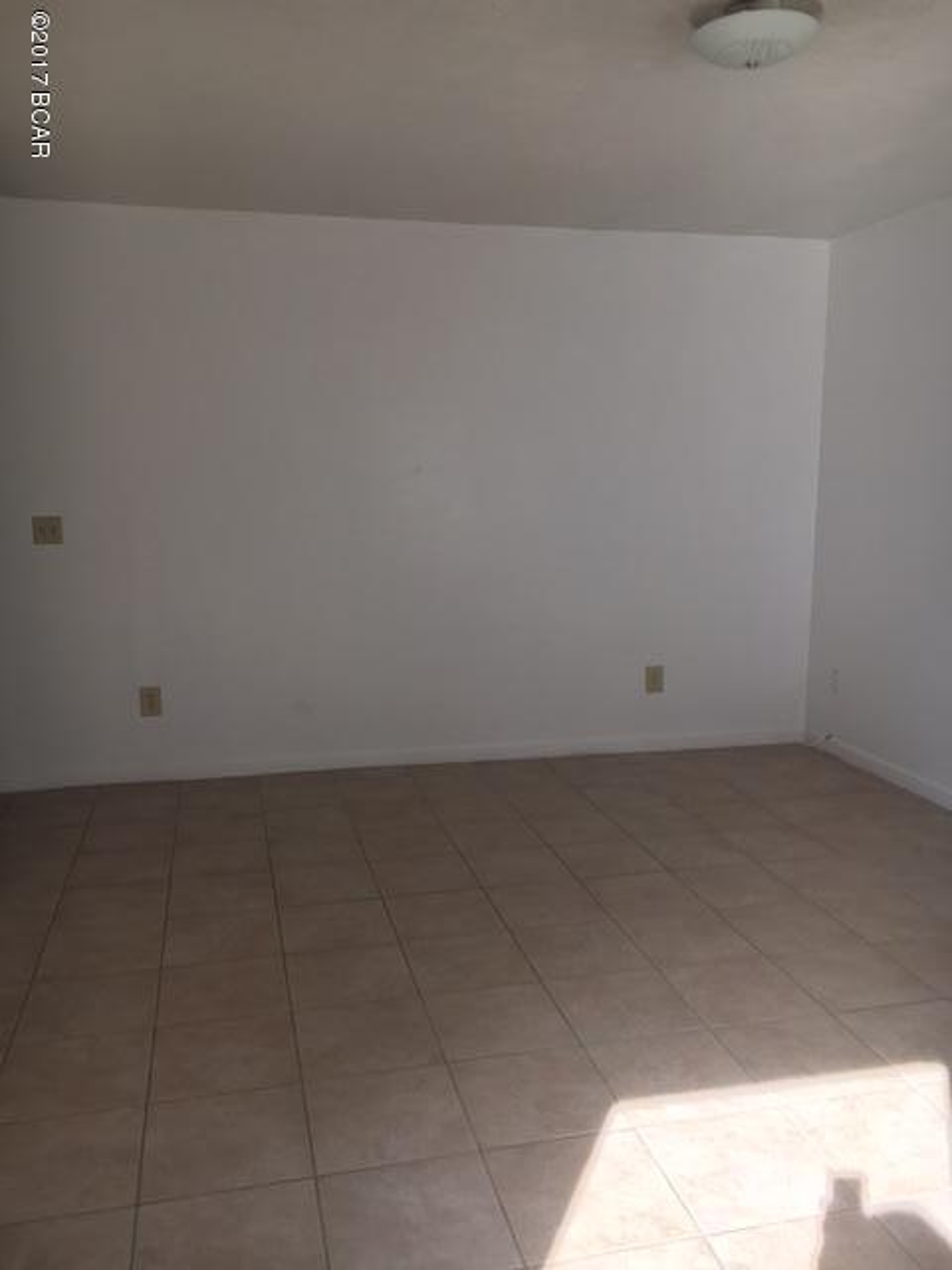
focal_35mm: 29
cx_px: 476
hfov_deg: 48.2
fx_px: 1063
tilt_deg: -8.5
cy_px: 635
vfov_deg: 61.7
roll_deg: +0.5
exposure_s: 1/120
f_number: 2.2
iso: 25
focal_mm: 4.15
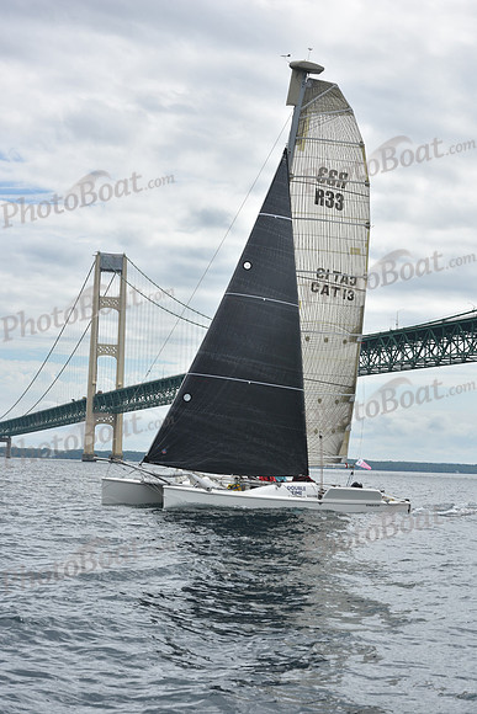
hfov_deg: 19.5
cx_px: 238
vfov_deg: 28.8
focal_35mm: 70
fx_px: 1390
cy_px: 357
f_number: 9
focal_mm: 70
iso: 250
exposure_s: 1/800
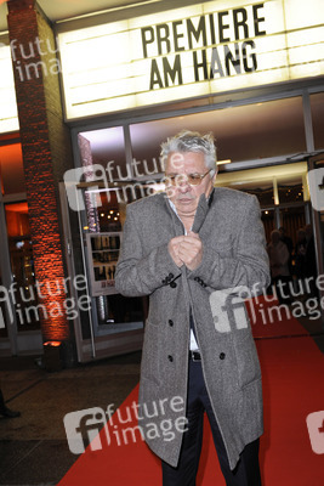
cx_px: 162
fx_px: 432
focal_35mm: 32
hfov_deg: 41.1
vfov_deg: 58.7
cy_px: 243
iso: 1000
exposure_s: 1/30
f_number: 5.6
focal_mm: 32
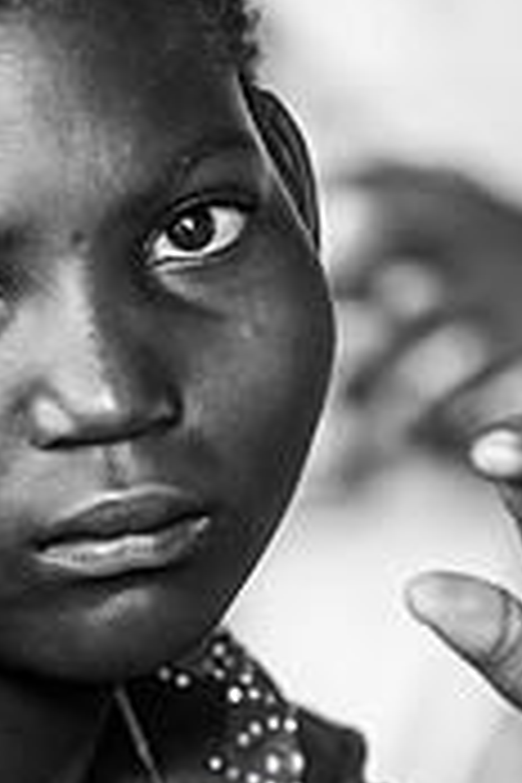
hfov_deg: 2.7
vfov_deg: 4.0
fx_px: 11266
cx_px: 230
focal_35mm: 518
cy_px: 846
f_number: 4
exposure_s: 1/200
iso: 1000
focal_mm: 200
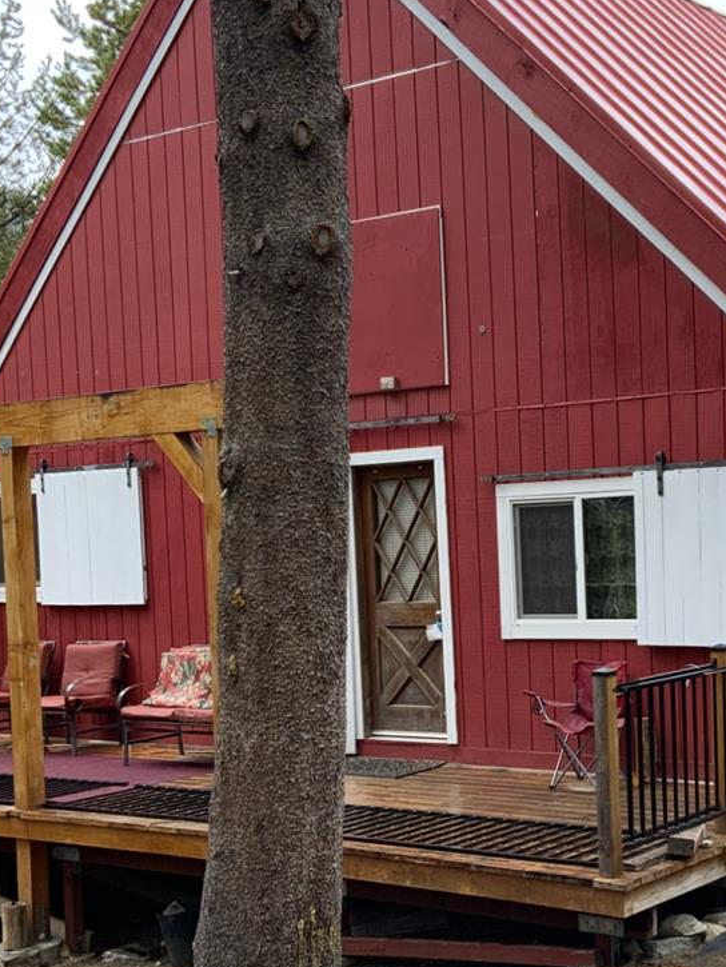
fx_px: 1677
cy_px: 611
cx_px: 549
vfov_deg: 32.0
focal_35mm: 60
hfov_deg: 24.1
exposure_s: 1/122
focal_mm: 3
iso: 25
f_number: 1.8
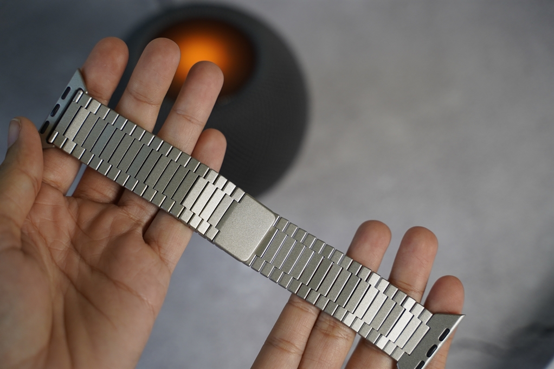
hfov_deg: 27.0
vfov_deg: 18.2
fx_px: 1153
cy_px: 184
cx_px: 277
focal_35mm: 75
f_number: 4
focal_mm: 75
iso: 1000
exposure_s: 1/160
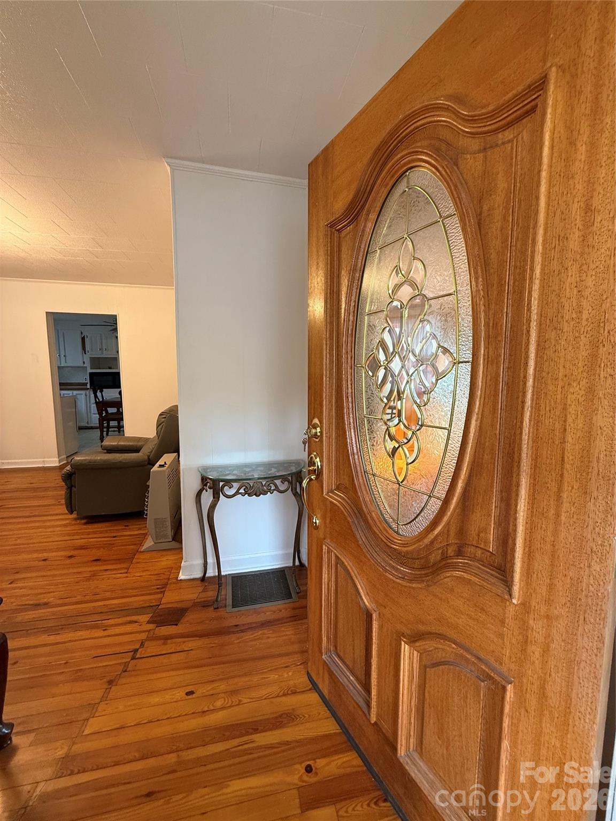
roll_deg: -0.6
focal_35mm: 14
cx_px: 308
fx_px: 332
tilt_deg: -6.9
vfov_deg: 102.1
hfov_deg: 85.7
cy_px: 410
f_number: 2.2
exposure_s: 1/60
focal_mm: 2.22
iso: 200
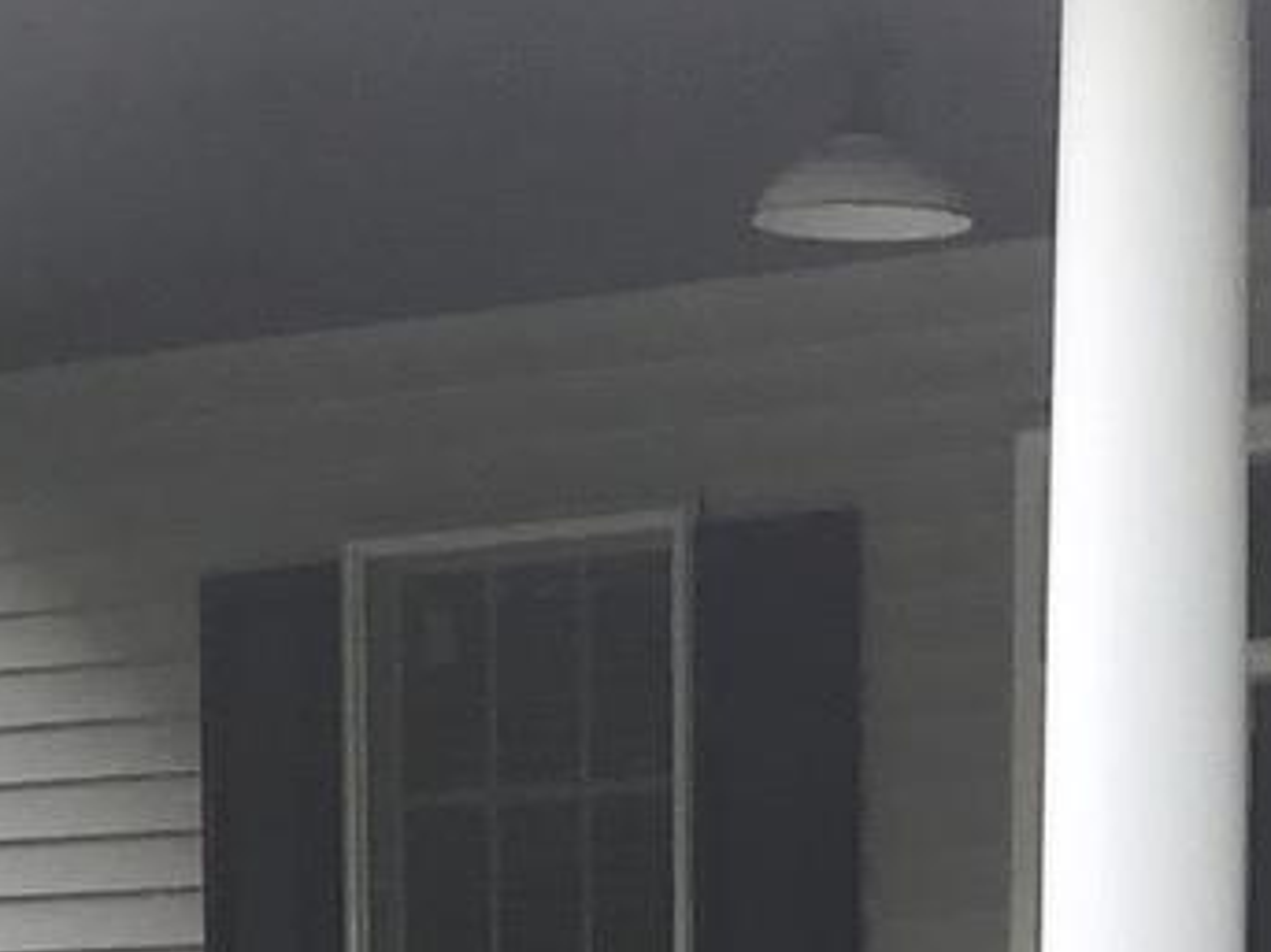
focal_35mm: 185
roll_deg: -0.6
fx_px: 6790
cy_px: 2471
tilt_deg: -8.3
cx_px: 1386
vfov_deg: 7.4
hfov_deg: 10.6
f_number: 2.4
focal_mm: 3.3
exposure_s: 1/123
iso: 25
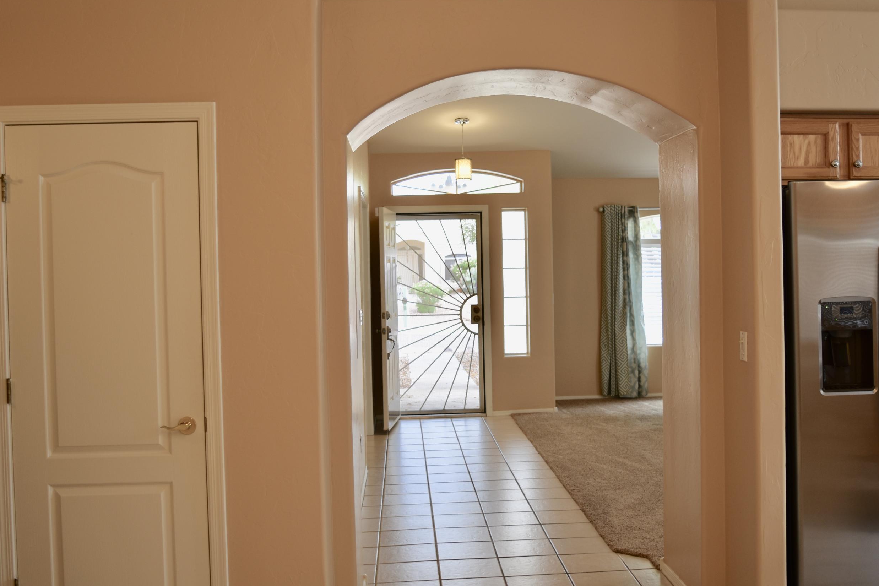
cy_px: 289
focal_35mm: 40
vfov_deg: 33.4
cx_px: 479
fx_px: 977
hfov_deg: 48.4
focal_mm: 22
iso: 100
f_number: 3.8
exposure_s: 1/30
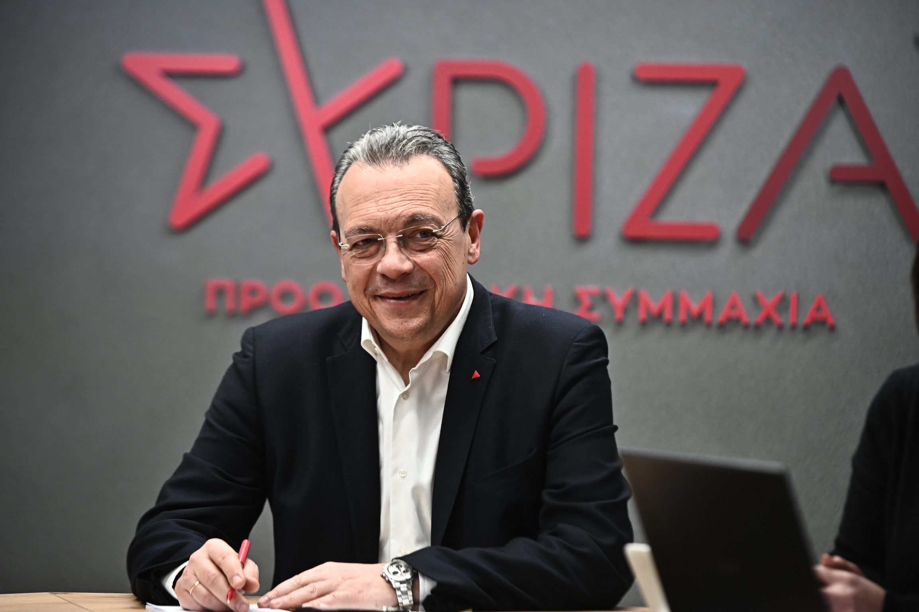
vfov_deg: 7.8
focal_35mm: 175
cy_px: 306
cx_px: 460
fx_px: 4467
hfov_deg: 11.7
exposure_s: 1/500
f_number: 3.2
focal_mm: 175
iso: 2000
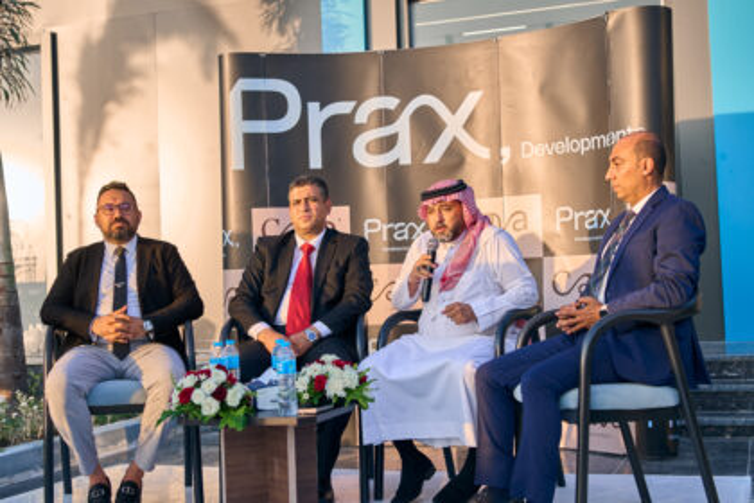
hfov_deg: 38.2
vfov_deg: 26.0
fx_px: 1089
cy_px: 252
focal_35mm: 52
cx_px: 377
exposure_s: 1/500
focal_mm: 35
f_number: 2.8
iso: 160
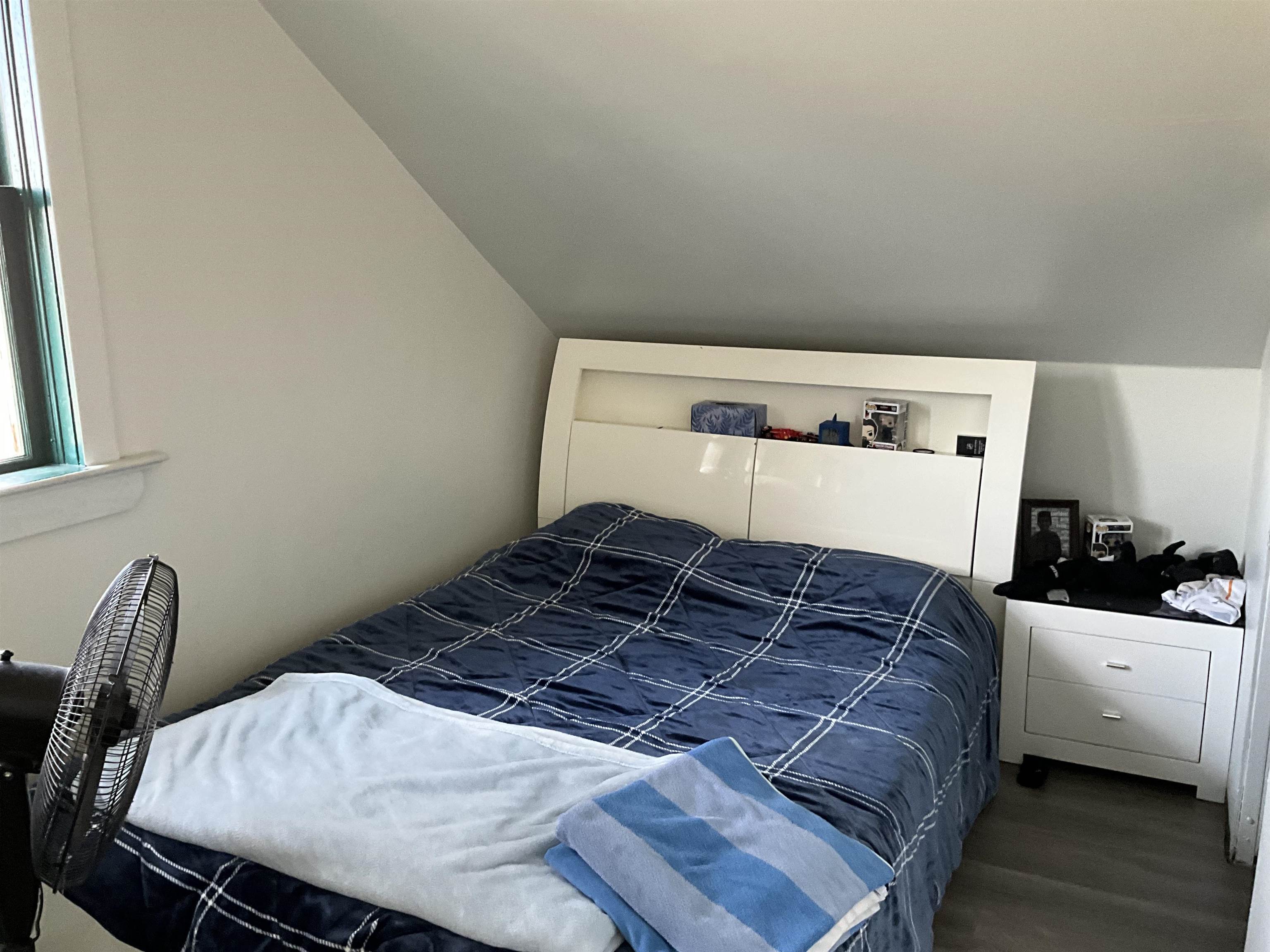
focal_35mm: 29
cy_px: 476
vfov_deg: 48.2
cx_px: 635
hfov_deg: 61.7
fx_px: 1064
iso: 250
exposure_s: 1/60
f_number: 1.8
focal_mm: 3
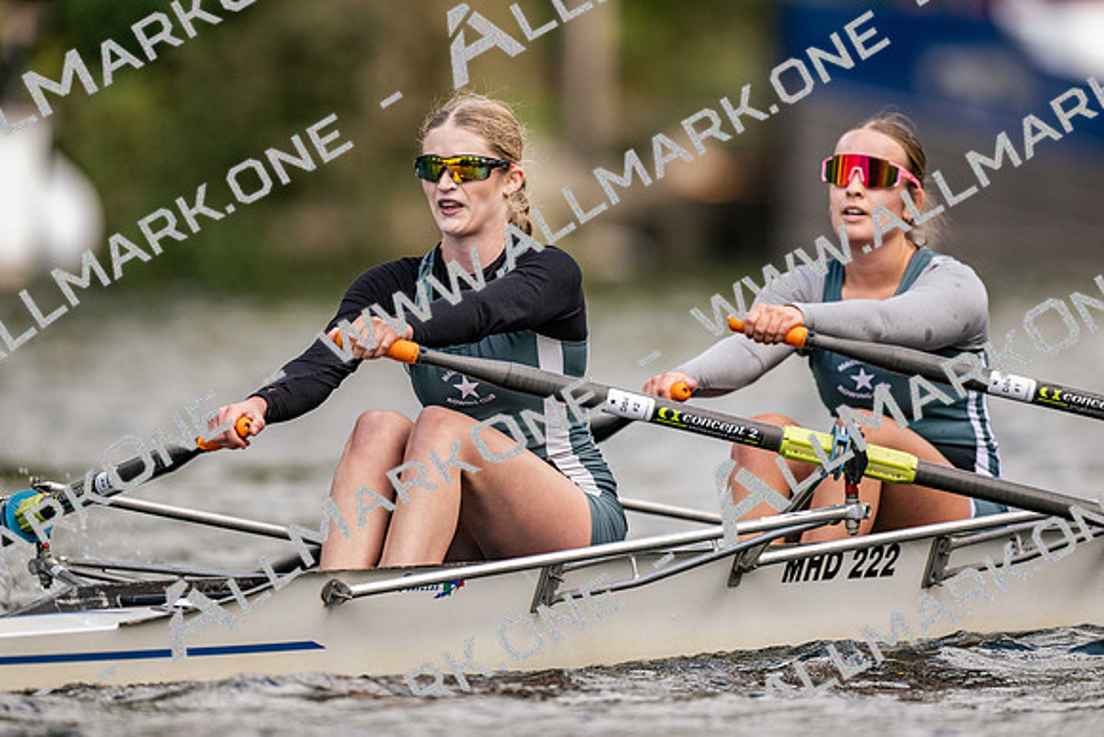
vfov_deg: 2.3
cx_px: 552
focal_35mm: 600
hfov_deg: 3.4
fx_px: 18413
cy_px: 368
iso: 360
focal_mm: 600
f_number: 4
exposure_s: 1/2500
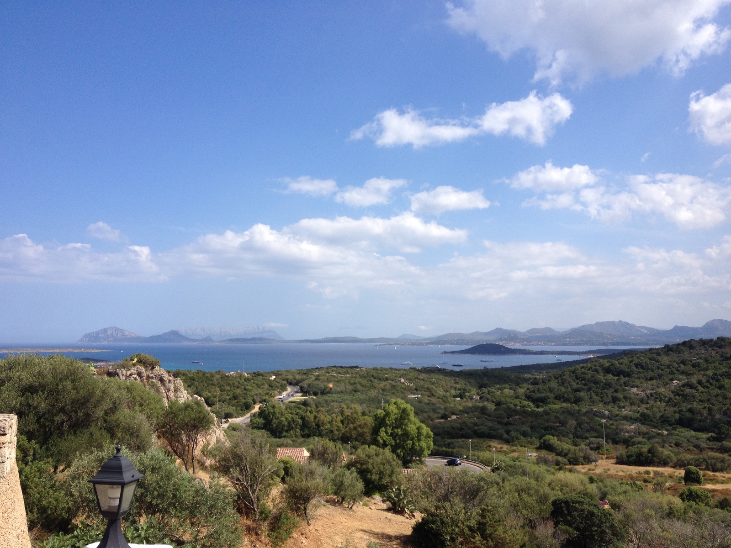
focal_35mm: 35
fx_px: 739
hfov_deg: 52.6
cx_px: 366
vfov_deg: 40.7
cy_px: 274
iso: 50
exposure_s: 1/1972
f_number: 2.4
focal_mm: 4.28
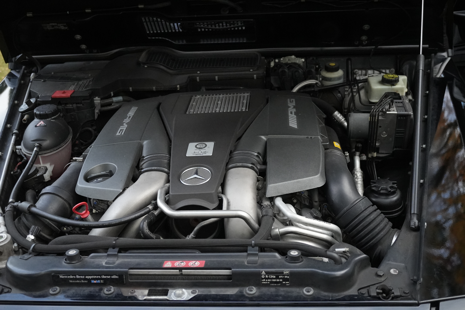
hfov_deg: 43.6
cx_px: 232
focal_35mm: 45
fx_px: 581
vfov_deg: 29.9
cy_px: 155
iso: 5000
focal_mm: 30
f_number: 7.1
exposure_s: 1/500
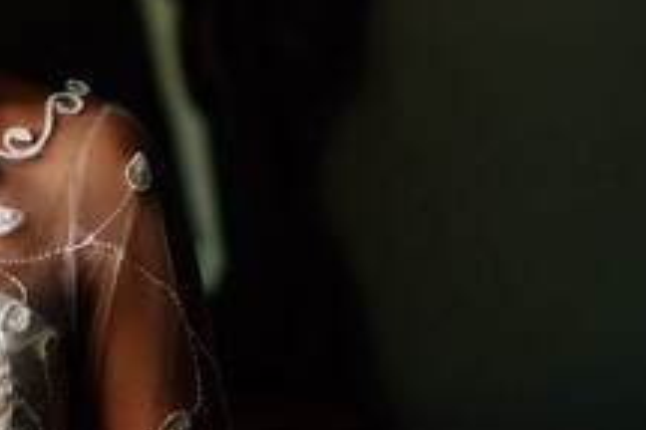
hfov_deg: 8.8
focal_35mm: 232
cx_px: -150
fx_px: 4163
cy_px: 179
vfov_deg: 5.9
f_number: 2.2
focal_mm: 85
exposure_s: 1/3200
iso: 200
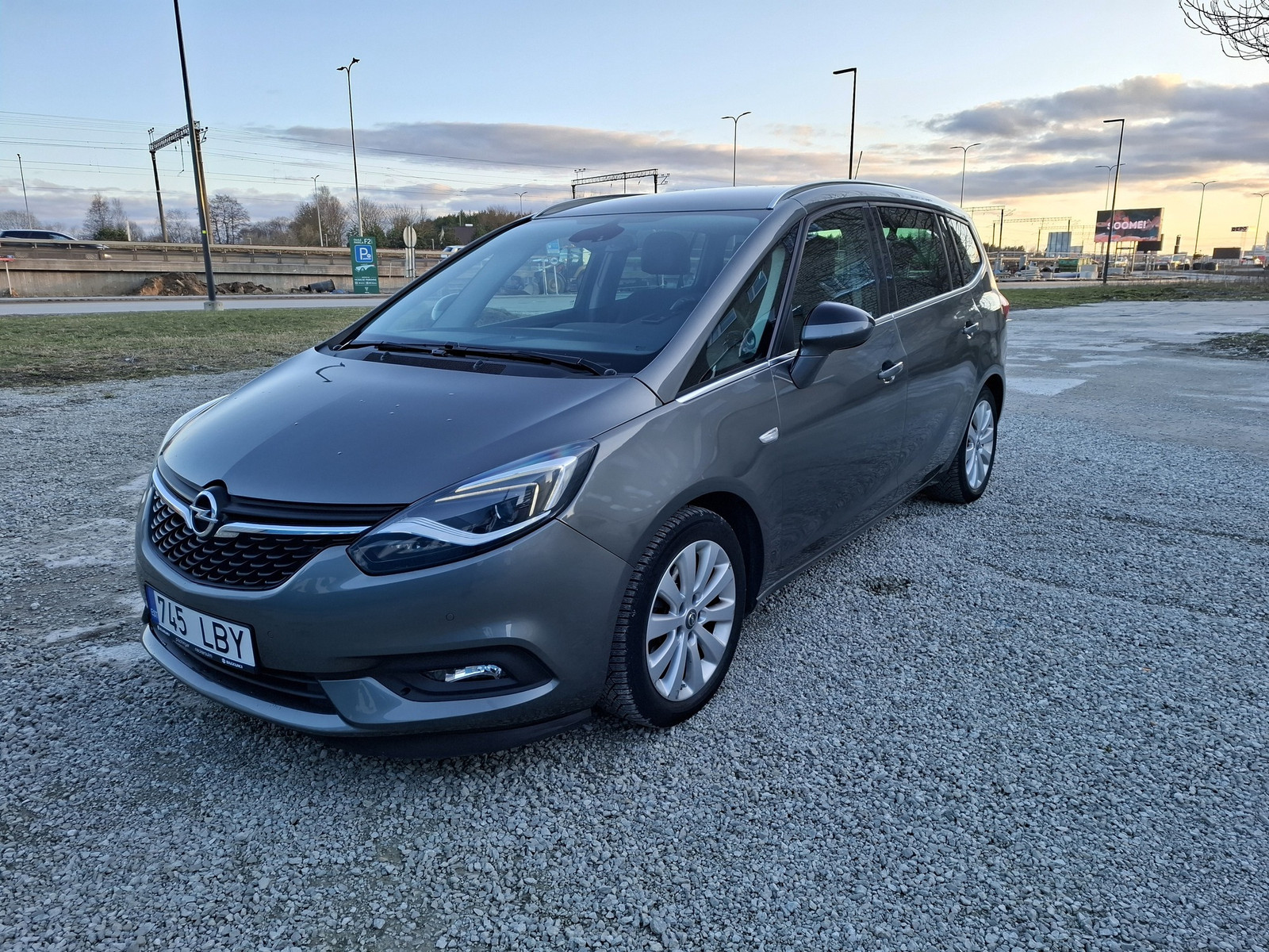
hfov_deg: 73.9
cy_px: 476
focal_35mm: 23
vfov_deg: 58.9
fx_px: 843
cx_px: 634
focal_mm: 5.54
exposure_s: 1/198
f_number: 1.8
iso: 50
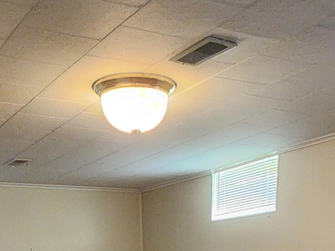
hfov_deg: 36.2
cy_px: 436
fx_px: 513
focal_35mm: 53
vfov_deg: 20.6
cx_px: 158
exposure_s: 1/30
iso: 640
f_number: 2.2
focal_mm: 2.2
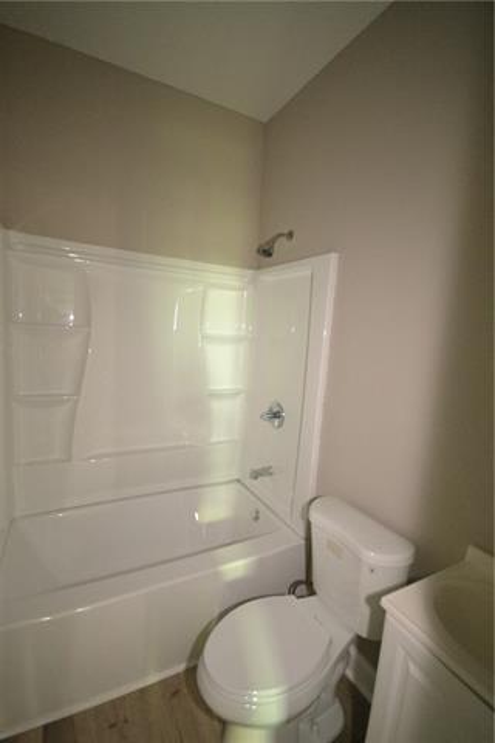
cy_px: 372
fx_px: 309
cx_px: 248
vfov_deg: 100.4
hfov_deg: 77.3
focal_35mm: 15
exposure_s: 1/60
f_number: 4
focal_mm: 10
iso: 3200
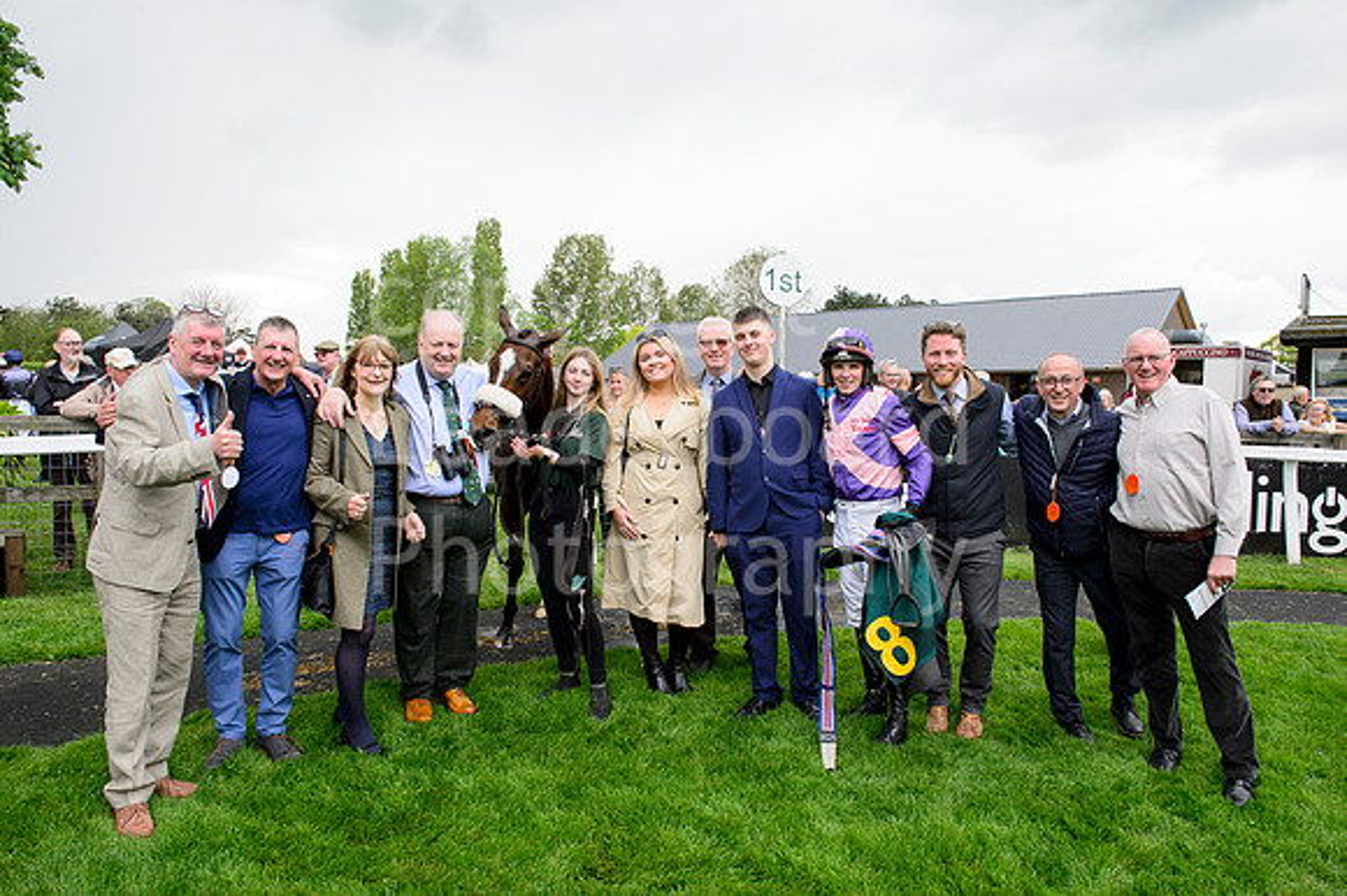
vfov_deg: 53.1
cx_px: 674
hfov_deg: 73.8
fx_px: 897
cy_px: 448
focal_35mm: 24
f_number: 8
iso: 500
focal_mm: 24
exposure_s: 1/160
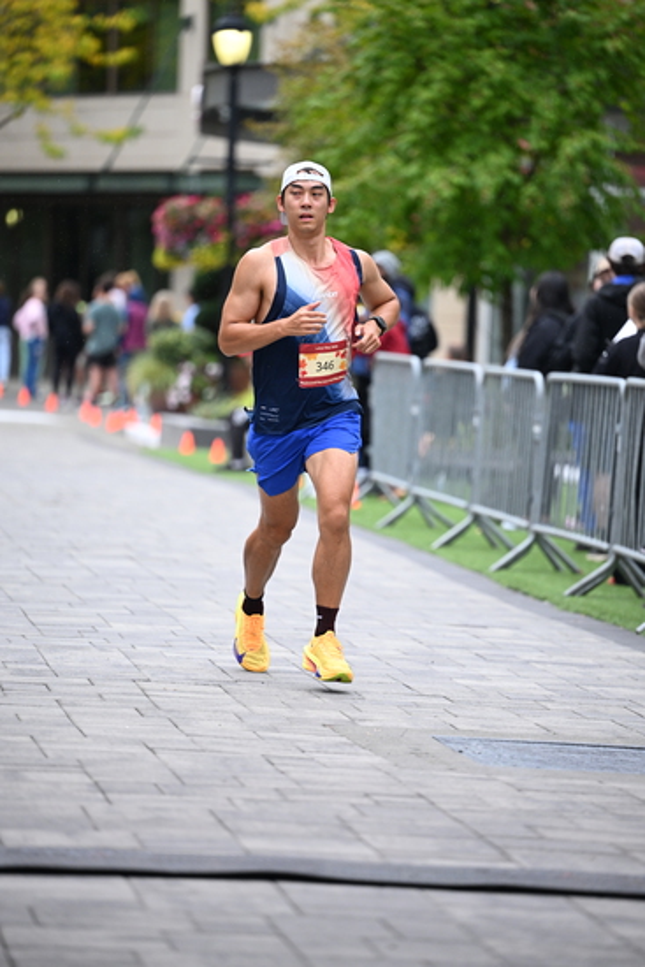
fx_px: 4700
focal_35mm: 175
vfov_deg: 11.7
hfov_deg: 7.9
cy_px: 484
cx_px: 322
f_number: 2.8
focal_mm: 175
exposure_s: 1/2000
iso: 1250
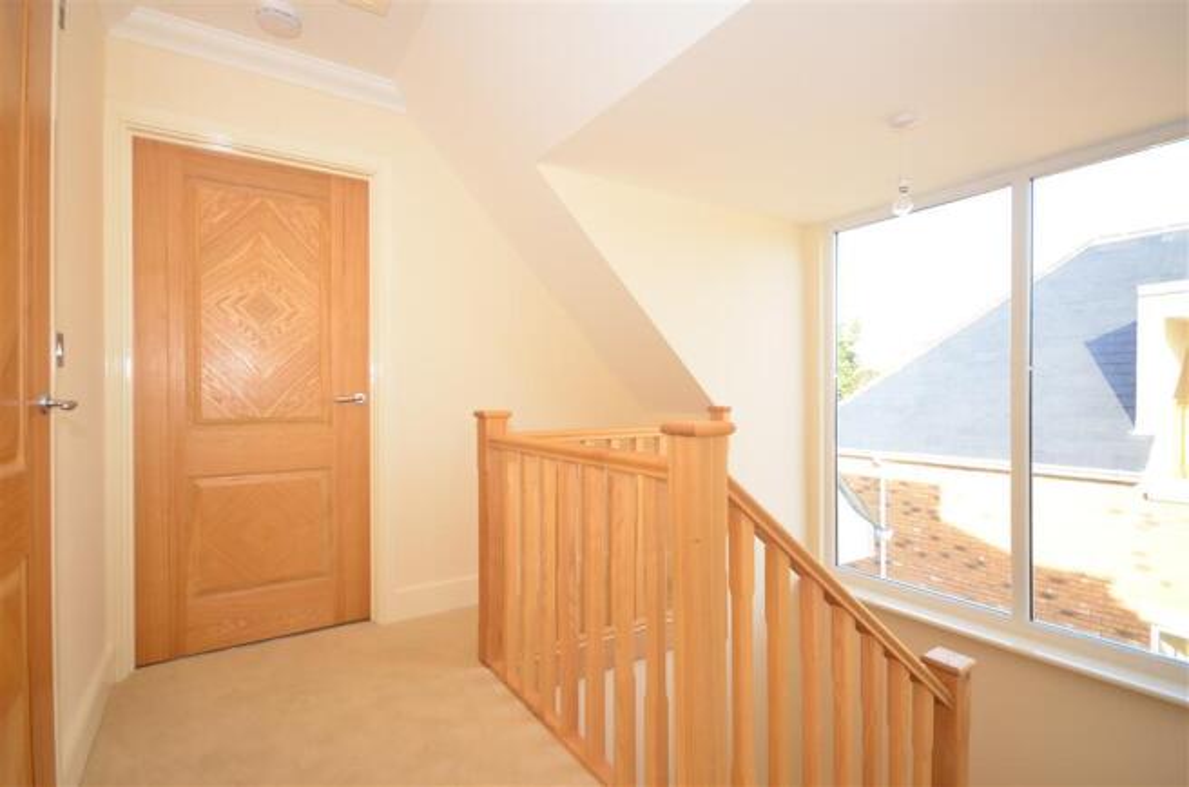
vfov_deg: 67.1
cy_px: 394
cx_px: 594
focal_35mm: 18
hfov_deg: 90.1
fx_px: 593
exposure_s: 1/200
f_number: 5.6
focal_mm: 12
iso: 640
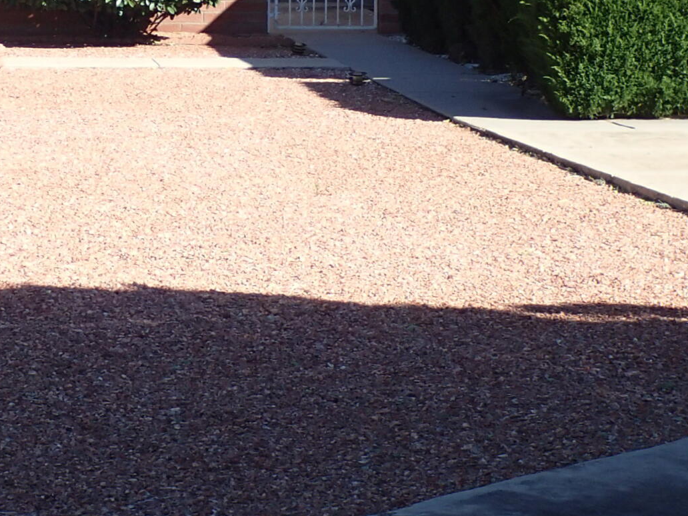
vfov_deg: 11.8
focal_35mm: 125
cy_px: 193
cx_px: 65
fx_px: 2484
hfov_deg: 15.6
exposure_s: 1/400
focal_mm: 7.86
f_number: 4
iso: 100
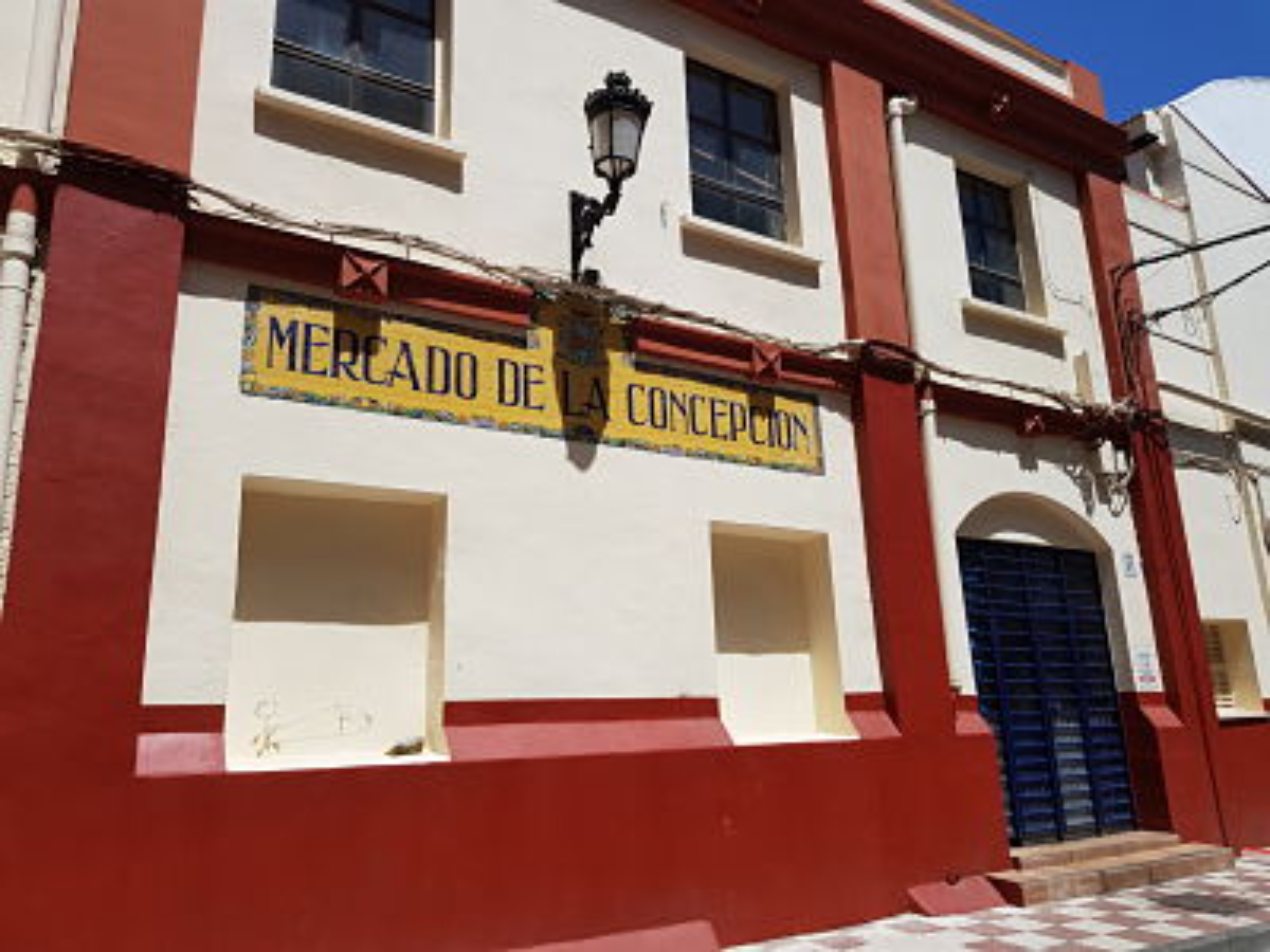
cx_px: 635
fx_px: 954
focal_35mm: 26
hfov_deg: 67.3
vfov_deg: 53.1
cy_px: 476
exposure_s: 1/3392
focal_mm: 4.2
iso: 40
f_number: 1.7
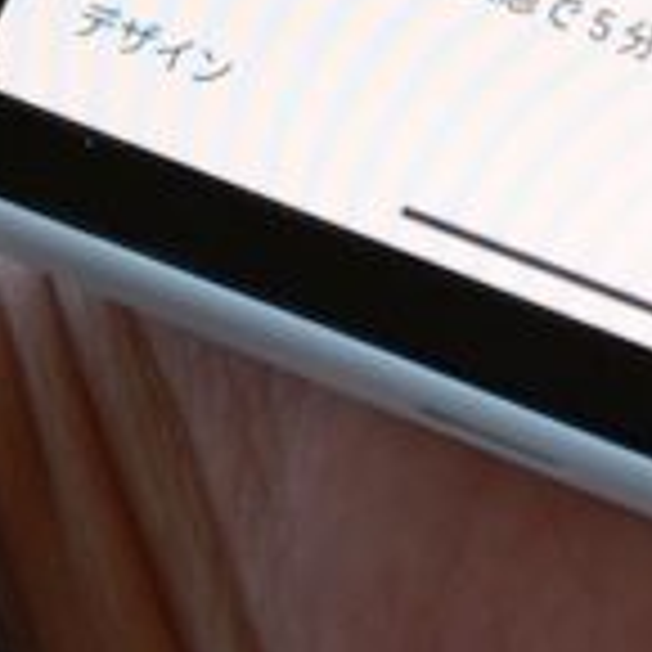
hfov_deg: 3.5
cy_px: -989
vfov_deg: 3.5
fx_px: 10506
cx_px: 1884
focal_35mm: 493
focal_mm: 46.7
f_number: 4
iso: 160
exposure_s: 1/170
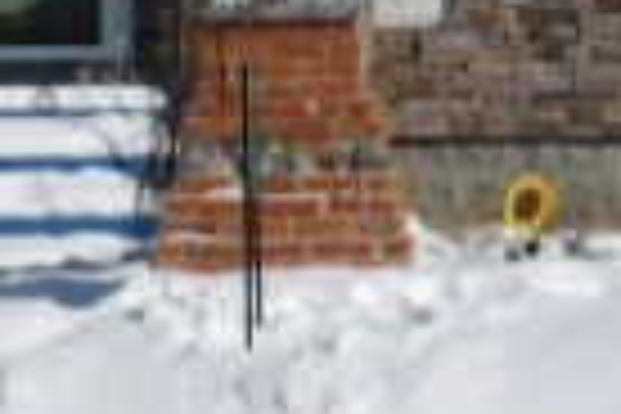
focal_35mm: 246
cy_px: -207
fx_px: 4243
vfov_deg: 5.5
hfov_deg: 8.4
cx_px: 432
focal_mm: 9
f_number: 7.6
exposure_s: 1/800
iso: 125
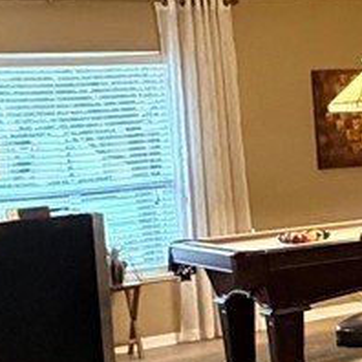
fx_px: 1183
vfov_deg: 17.4
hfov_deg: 12.9
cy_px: 124
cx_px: 894
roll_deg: +4.9
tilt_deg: -0.7
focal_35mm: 100
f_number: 2.2
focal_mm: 2.22
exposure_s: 1/60
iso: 800
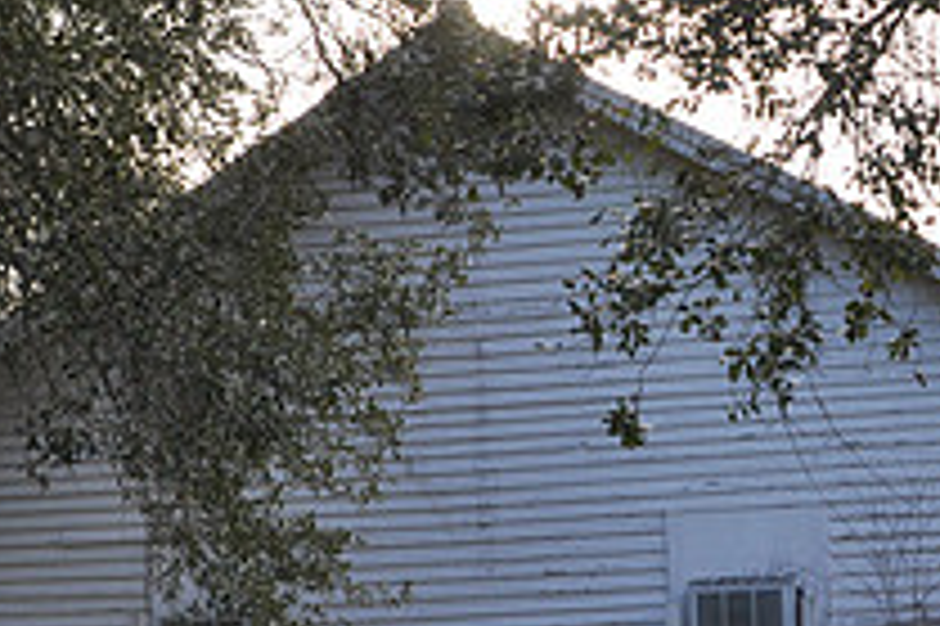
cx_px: 729
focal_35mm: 108
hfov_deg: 18.8
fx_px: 2818
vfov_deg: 12.6
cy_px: 498
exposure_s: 1/60
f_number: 8
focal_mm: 26
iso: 200
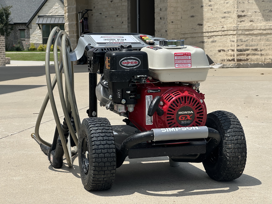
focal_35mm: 77
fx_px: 605
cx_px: 136
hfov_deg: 25.3
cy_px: 102
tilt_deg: -4.4
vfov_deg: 19.1
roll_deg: +0.5
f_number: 2.8
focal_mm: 9
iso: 32
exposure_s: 1/1024
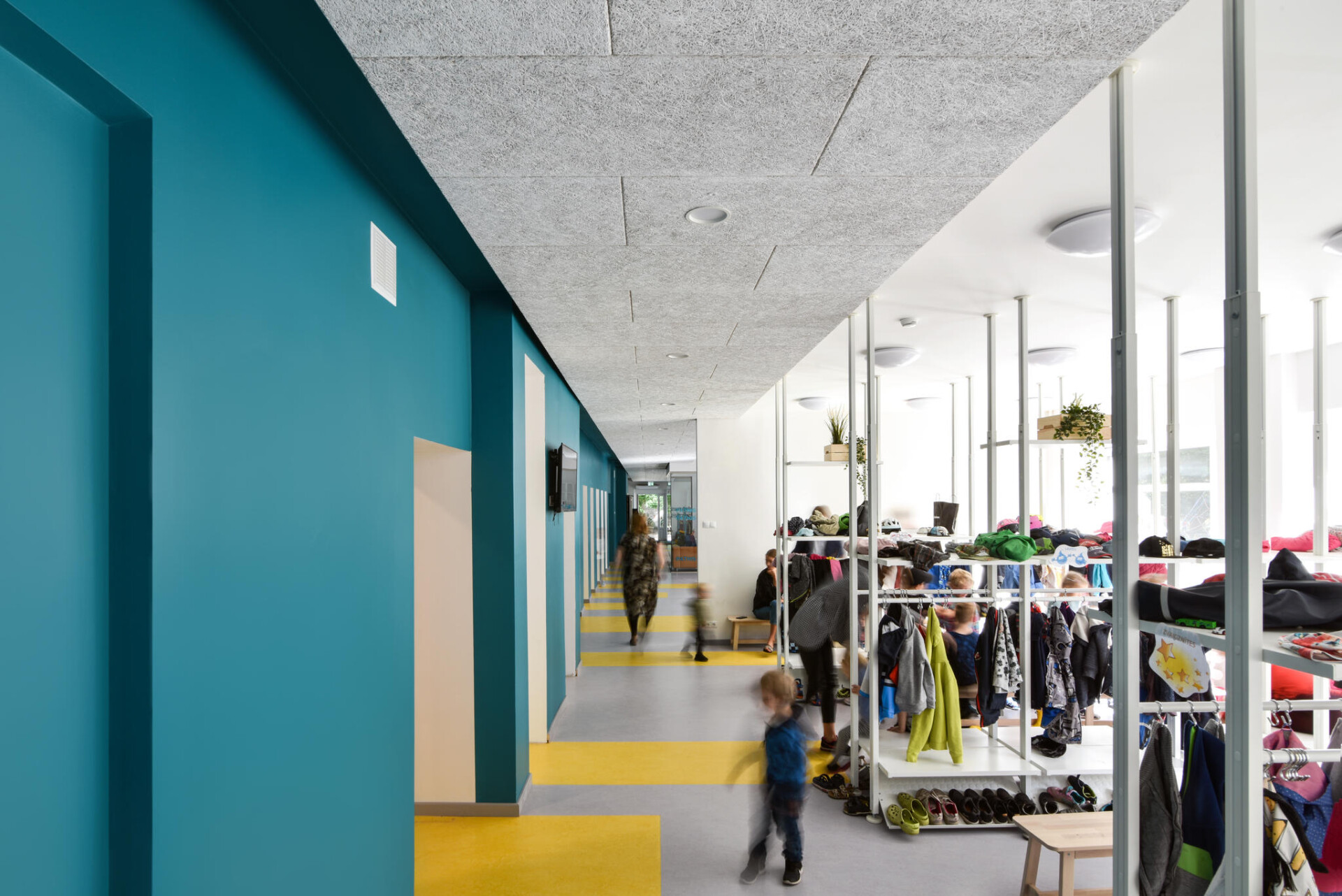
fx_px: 671
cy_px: 448
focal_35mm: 18
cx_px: 671
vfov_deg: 67.4
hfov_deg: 90.0
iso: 64
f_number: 18
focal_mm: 18
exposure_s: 1/2
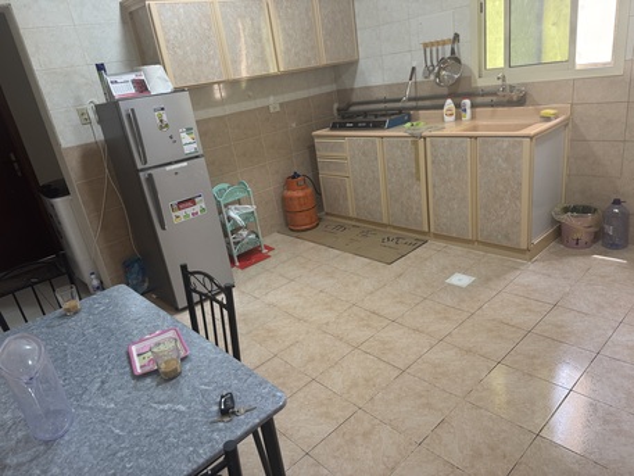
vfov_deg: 56.8
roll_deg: +9.7
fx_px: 440
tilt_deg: -20.8
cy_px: 238
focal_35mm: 24
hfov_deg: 71.6
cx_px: 317
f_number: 1.78
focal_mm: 6.76
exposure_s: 1/60
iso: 160
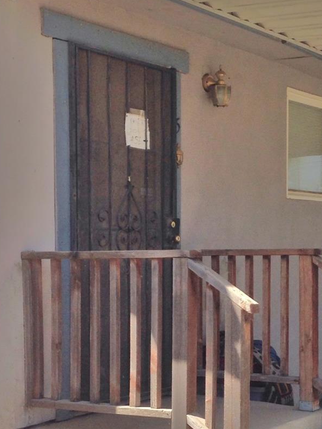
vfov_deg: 23.5
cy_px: 284
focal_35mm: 83
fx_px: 1030
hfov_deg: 17.6
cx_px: 268
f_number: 2.4
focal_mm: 4.12
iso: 50
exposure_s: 1/1063
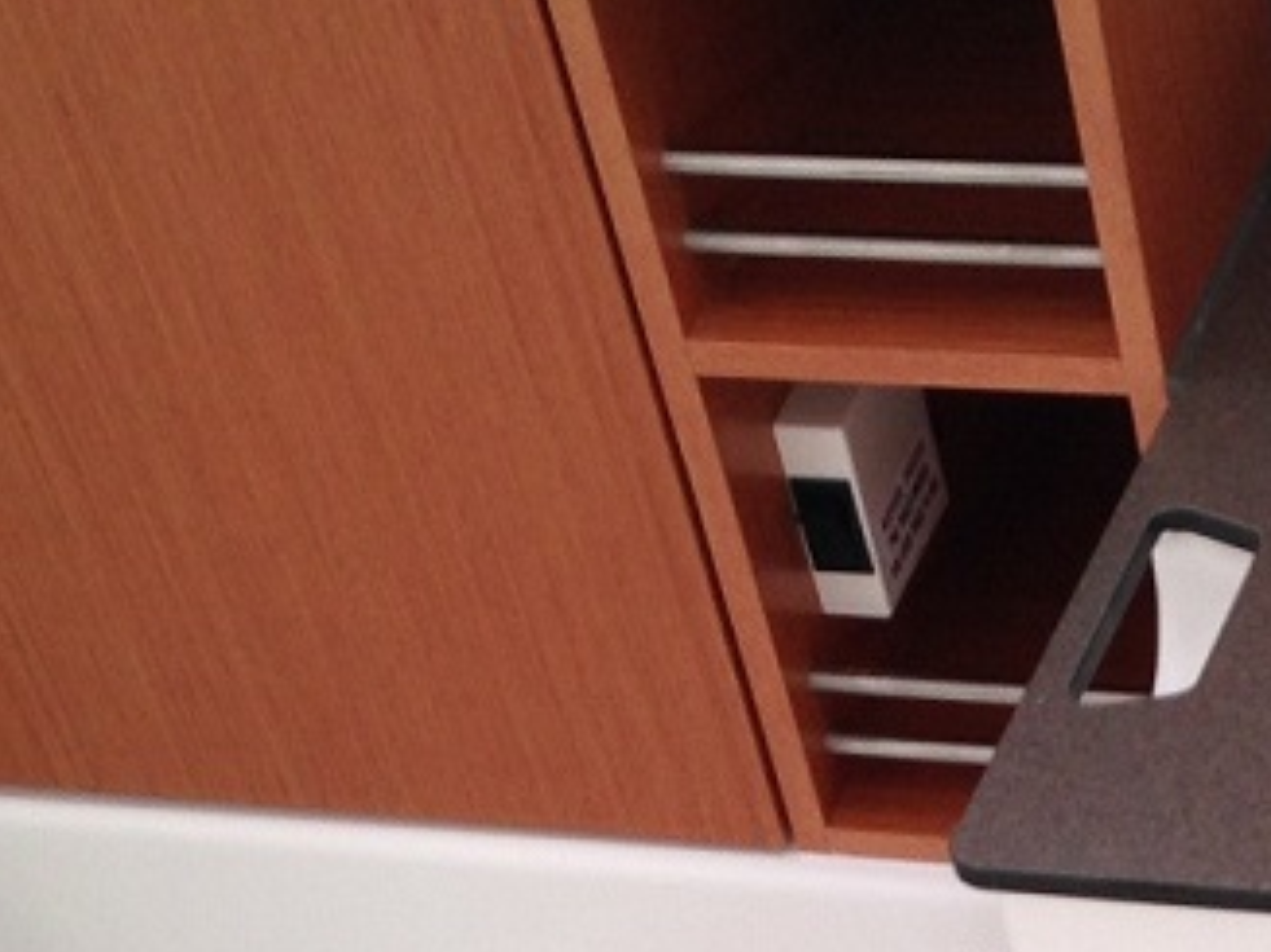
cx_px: 1209
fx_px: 4441
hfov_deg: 16.0
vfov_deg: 11.9
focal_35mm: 121
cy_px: 1185
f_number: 2.4
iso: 50
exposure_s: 1/24
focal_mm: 4.12
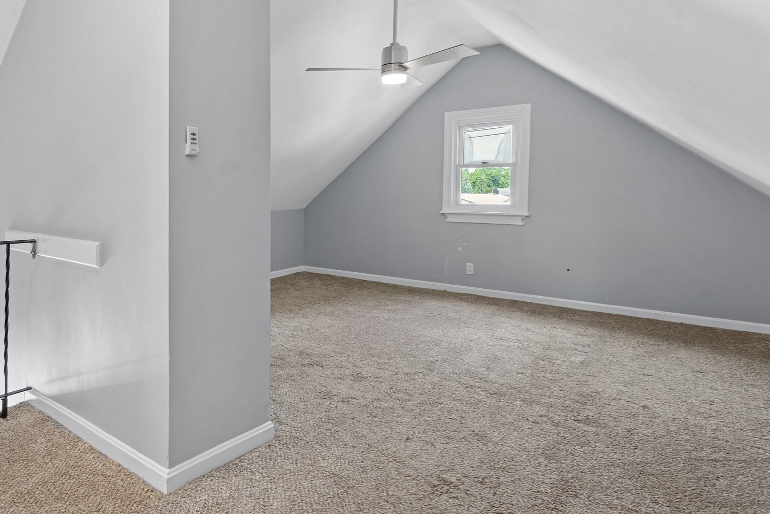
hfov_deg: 76.0
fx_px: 471
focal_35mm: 22
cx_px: 253
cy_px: 203
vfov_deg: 56.8
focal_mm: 16
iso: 100
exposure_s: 3.2
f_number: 8
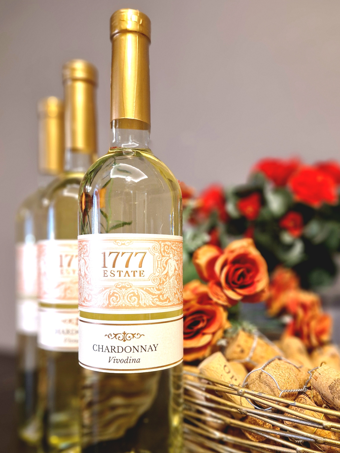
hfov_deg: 58.9
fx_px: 301
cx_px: 170
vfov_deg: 73.9
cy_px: 226
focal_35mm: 23
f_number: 1.8
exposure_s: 1/33
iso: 250
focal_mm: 5.4
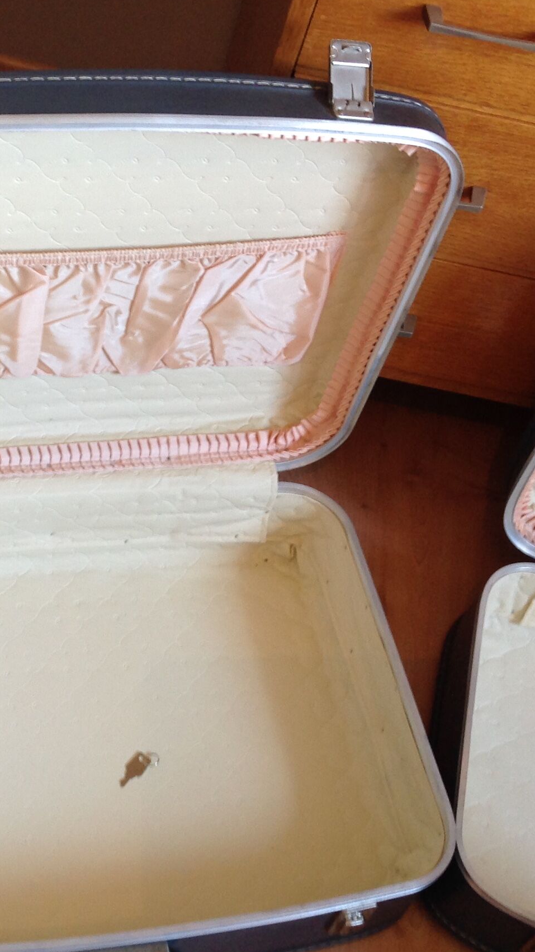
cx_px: 26
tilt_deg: -54.2
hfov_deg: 20.2
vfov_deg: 36.0
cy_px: 489
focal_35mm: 58
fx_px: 1463
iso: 64
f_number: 2.4
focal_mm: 4.28
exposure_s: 1/15
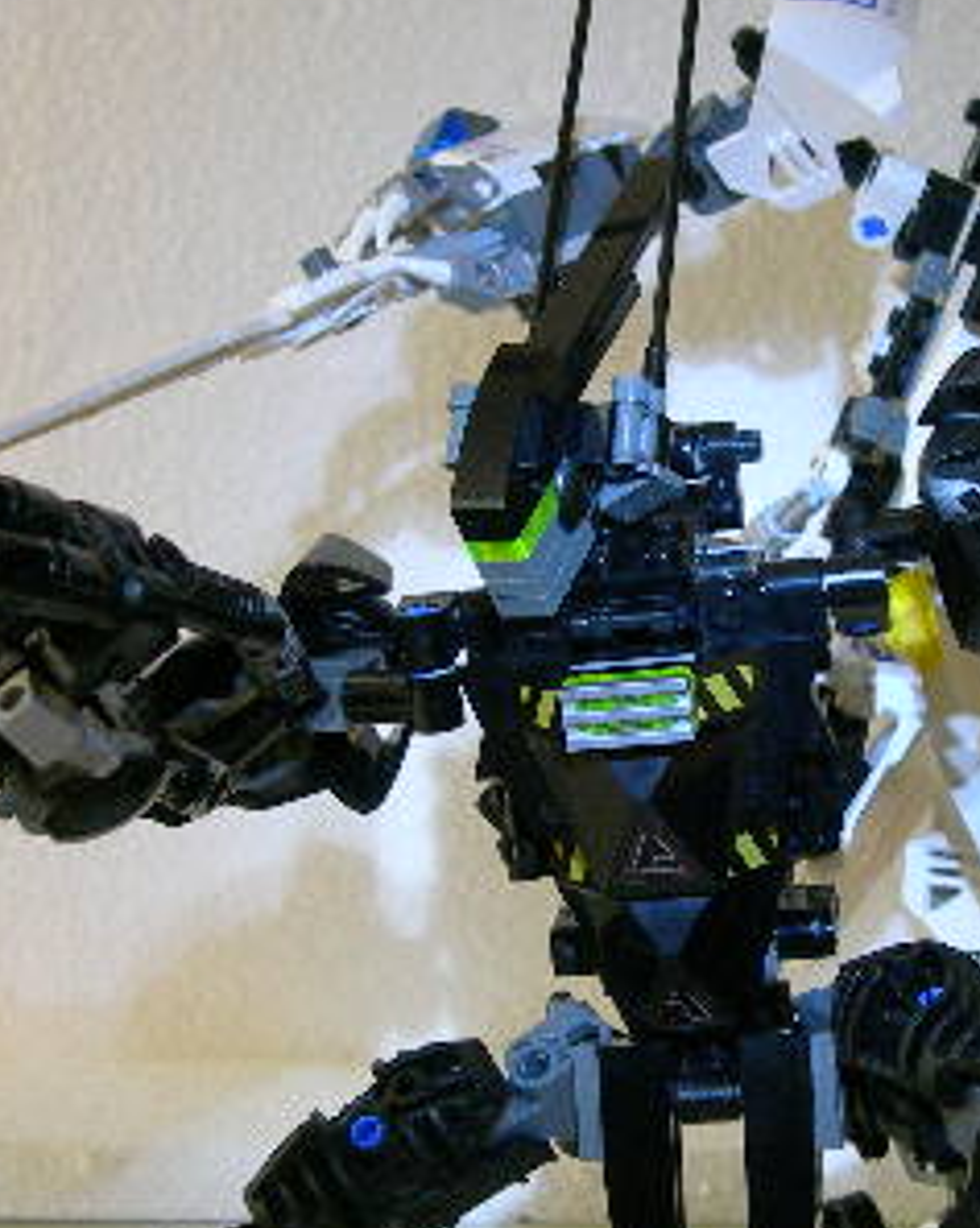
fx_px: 2905
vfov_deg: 23.8
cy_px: 728
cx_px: 678
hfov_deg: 19.1
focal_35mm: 80
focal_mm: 7.8
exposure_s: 1/1.2
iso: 200
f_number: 2.8
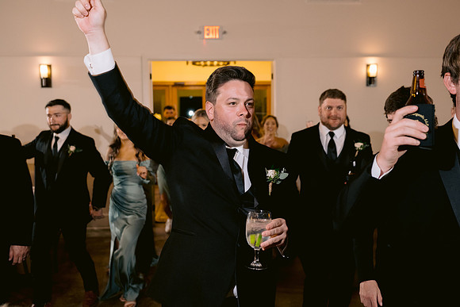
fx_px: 447
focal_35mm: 35
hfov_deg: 54.4
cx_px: 230
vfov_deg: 37.9
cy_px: 154
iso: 1600
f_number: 3.2
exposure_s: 1/125
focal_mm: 35
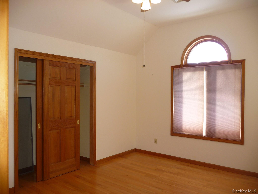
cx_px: 129
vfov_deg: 49.7
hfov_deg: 63.4
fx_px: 209
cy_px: 97
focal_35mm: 28
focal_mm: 4.7
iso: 100
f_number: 3.3
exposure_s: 1/50
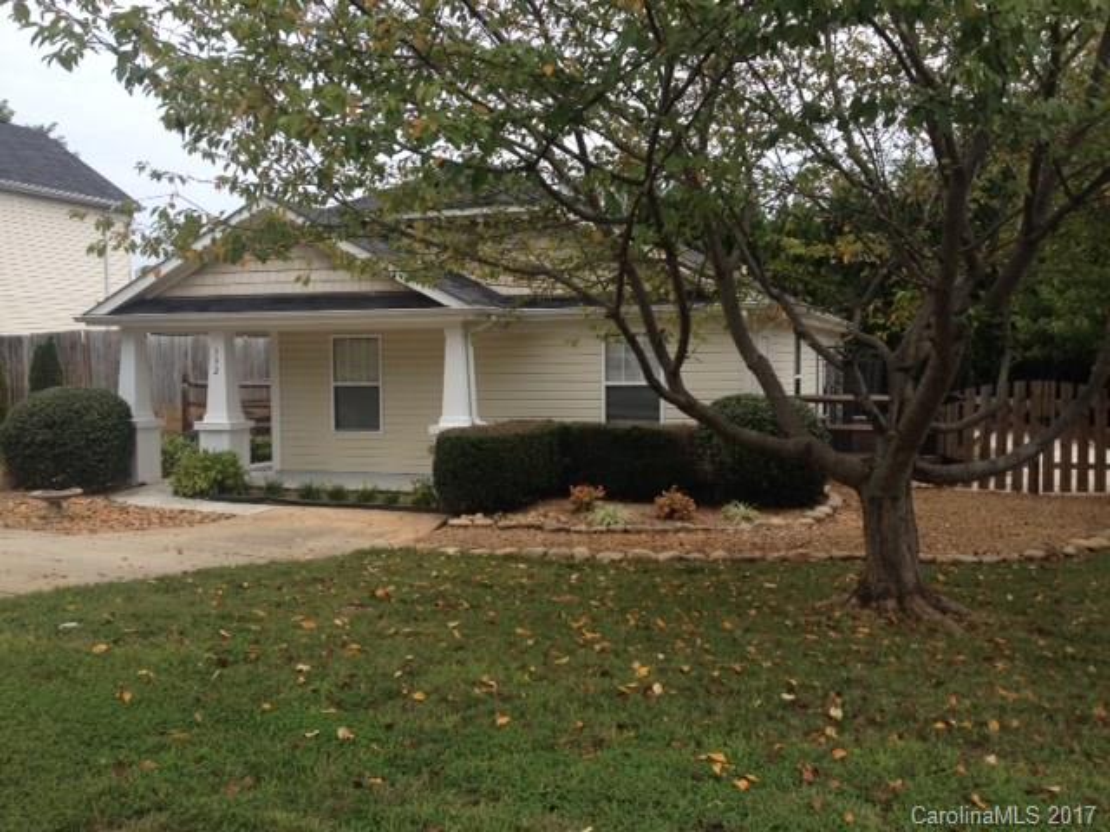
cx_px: 555
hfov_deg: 52.6
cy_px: 416
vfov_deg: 40.7
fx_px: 1122
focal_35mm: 35
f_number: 2.4
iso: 50
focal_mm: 4.28
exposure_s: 1/1042
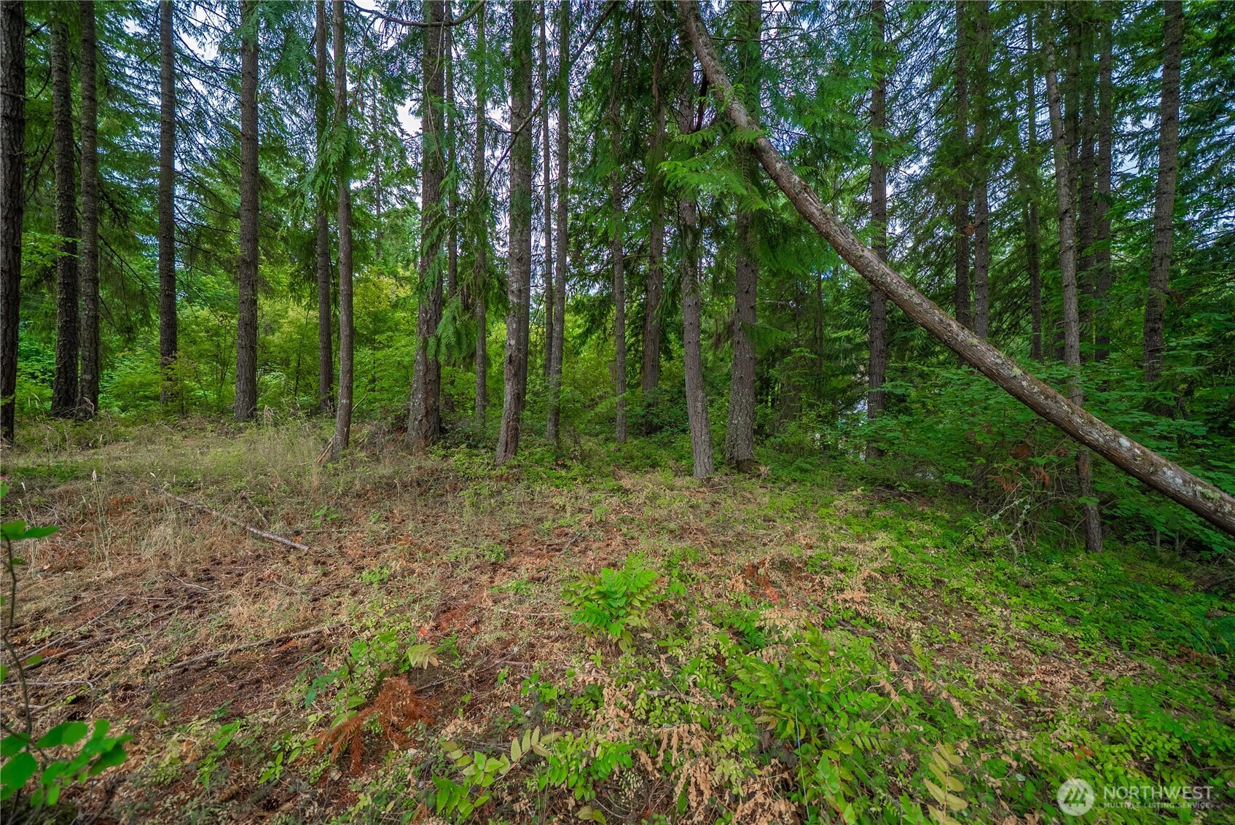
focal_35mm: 12
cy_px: 412
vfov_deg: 90.1
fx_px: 412
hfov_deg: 112.6
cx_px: 618
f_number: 4
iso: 200
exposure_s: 1/250
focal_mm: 12
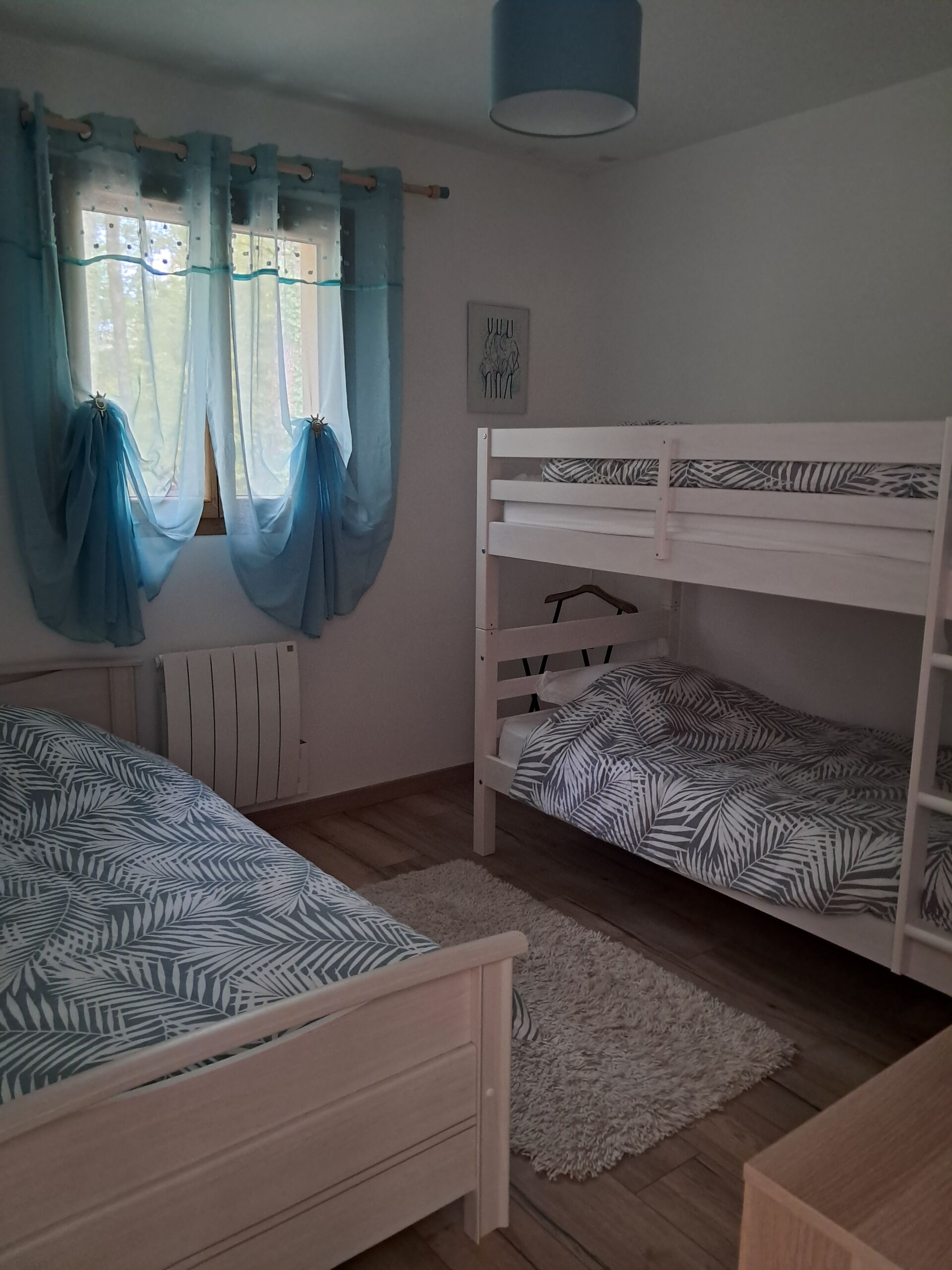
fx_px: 990
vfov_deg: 65.3
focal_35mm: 27
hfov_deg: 51.4
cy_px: 635
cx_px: 476
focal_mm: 4
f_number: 1.8
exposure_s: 1/33
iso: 640
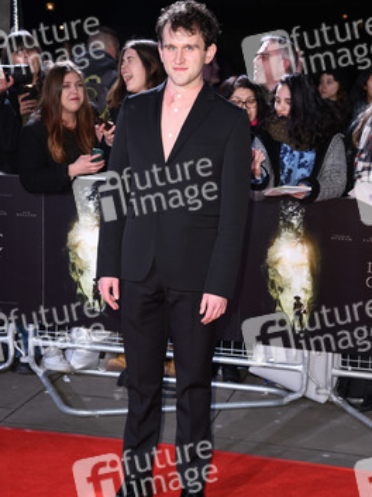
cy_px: 263
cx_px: 187
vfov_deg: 27.4
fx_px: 1017
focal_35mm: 71
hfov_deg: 20.7
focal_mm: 65
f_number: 5.6
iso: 400
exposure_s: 1/250
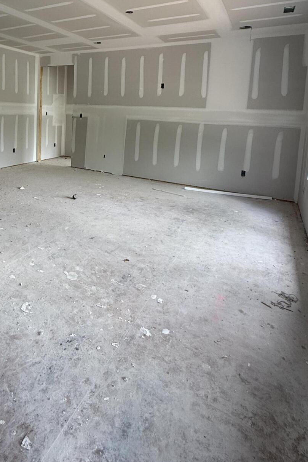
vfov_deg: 70.7
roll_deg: -2.7
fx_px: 308
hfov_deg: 50.5
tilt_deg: -4.8
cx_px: 70
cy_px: 139
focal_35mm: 24
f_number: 2.2
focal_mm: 2.22
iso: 100
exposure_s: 1/99
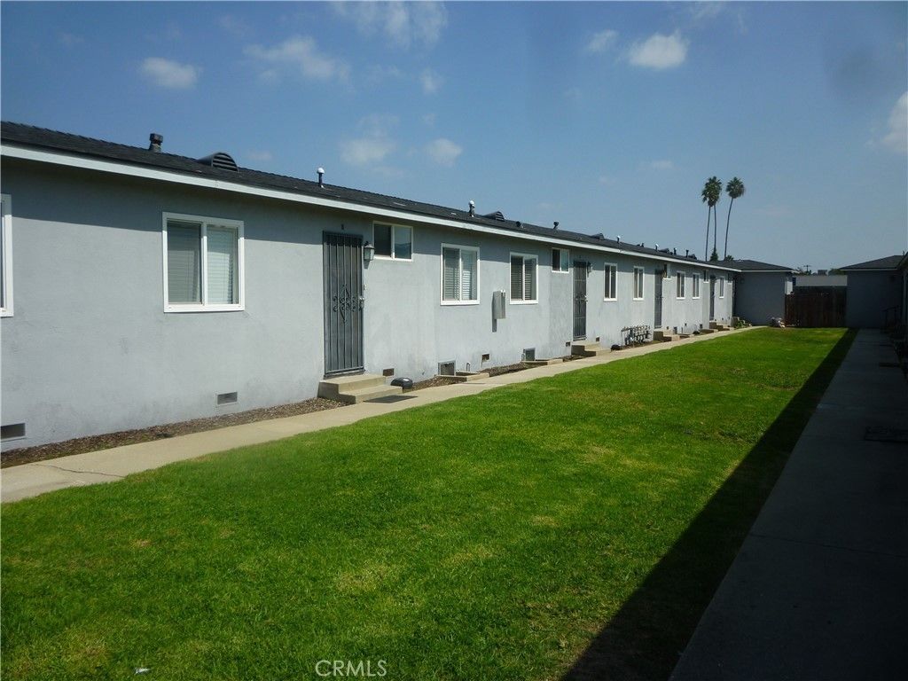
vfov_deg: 48.2
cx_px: 454
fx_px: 761
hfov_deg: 61.7
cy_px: 340
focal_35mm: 29
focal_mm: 5.2
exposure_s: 1/800
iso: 80
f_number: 4.5
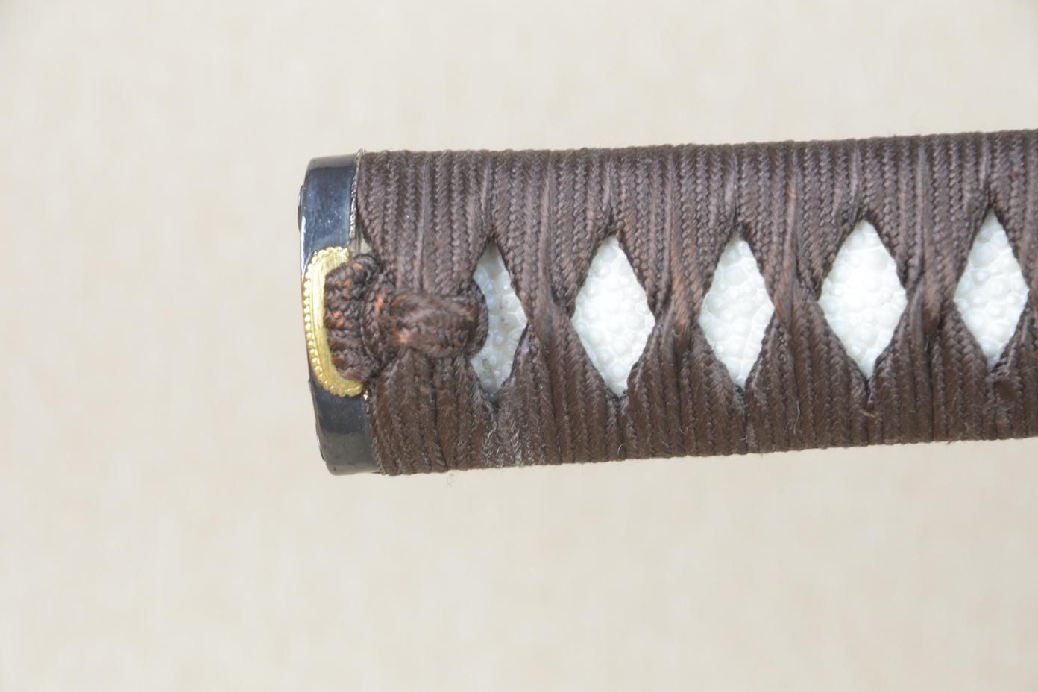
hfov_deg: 10.1
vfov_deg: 6.7
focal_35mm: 204
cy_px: 346
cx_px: 517
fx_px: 5867
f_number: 11
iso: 400
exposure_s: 1/1.6
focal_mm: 135
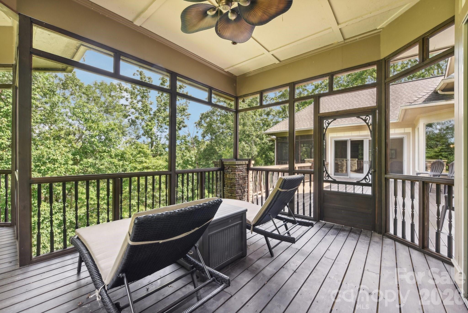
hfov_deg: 104.2
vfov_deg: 81.3
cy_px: 156
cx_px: 234
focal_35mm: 14
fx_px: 182
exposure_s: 1/50
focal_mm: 14
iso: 200
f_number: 8
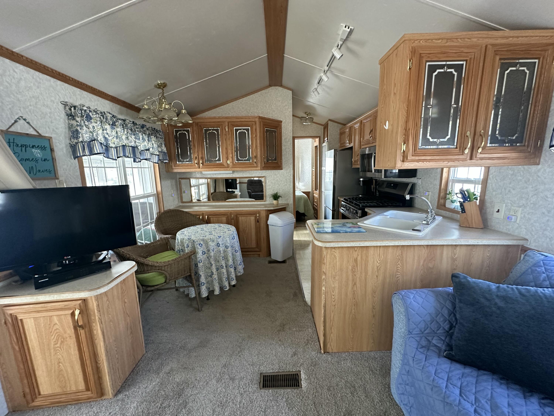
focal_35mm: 14
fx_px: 224
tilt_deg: -8.9
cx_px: 277
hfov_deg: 102.1
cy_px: 208
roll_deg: +3.4
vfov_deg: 85.7
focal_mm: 2.22
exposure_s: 1/67
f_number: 2.2
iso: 400
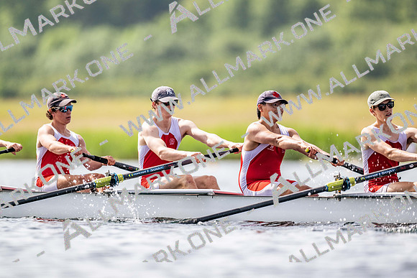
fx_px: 6951
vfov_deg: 2.3
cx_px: 208
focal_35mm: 600
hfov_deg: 3.4
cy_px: 139
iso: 220
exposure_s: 1/2500
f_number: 4
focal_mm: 600
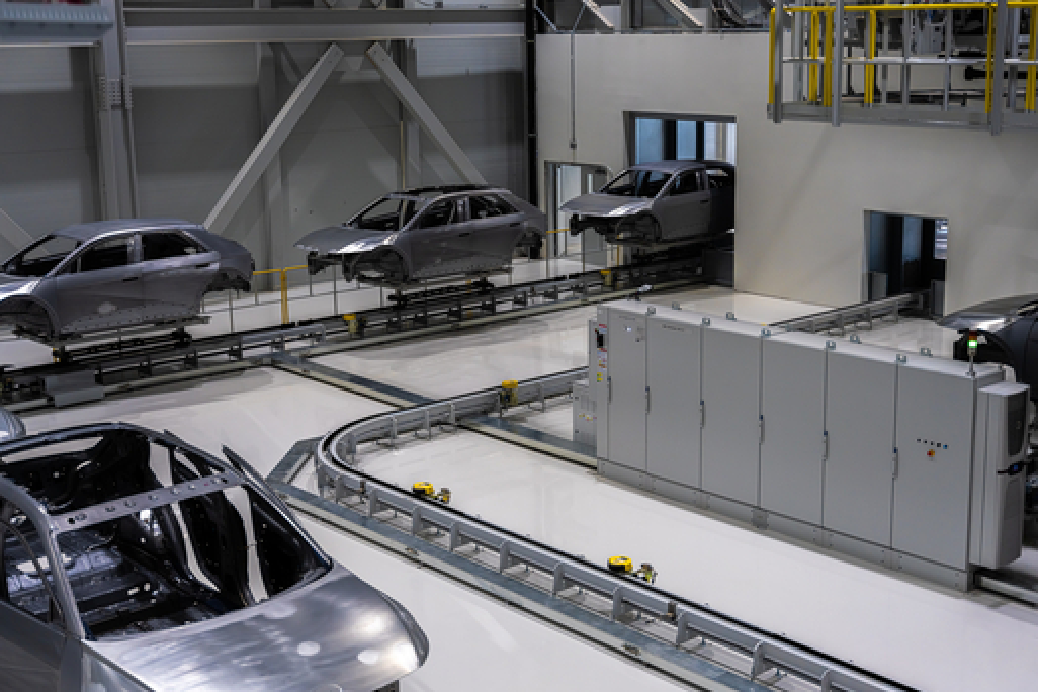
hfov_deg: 40.8
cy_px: 317
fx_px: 1393
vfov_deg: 27.9
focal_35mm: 48
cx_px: 554
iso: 320
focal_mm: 44.3
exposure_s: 1/160
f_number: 2.8
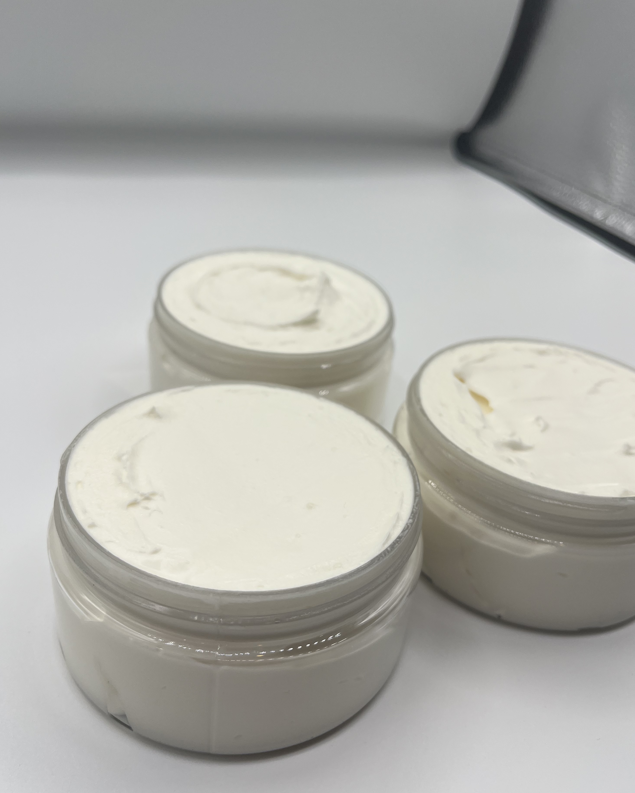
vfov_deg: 62.2
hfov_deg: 51.5
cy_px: 406
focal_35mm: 28
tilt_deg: -34.9
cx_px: 321
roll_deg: -7.3
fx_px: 658
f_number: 1.6
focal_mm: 5.1
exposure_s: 1/1623
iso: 50
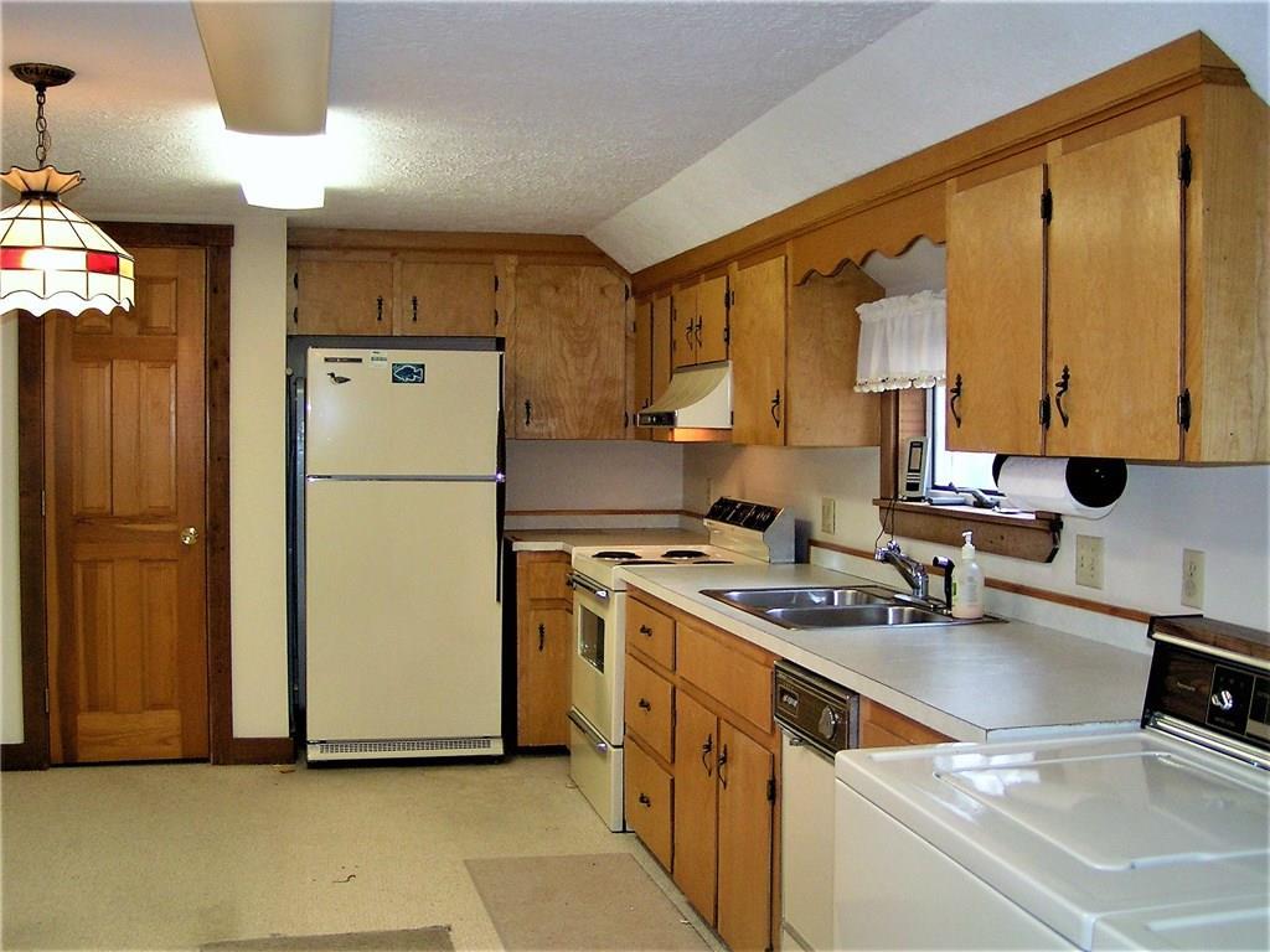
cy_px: 476
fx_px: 1394
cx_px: 635
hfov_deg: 49.0
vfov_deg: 37.7
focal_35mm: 38
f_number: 2.8
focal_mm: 5.8
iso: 125
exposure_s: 1/40
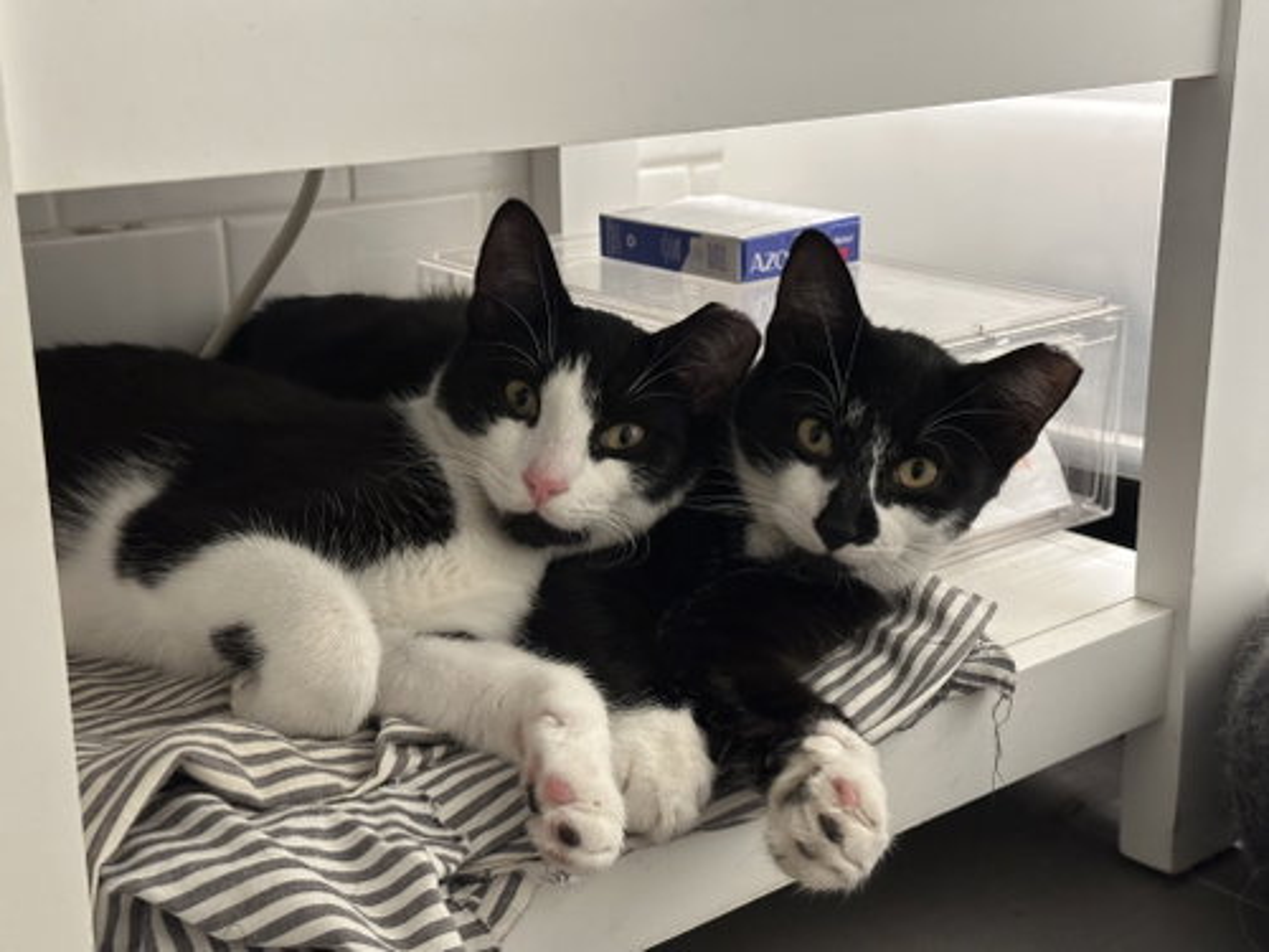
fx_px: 1760
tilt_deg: -17.2
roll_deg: +0.9
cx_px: 634
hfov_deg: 39.7
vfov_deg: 30.3
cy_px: 476
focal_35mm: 48
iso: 320
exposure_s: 1/40
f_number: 1.78
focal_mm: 6.86
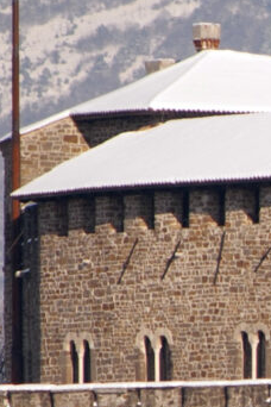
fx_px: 20919
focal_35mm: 1853
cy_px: 464
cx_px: 649
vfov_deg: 1.1
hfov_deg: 0.7
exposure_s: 1/640
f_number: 5.3
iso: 100
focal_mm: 165
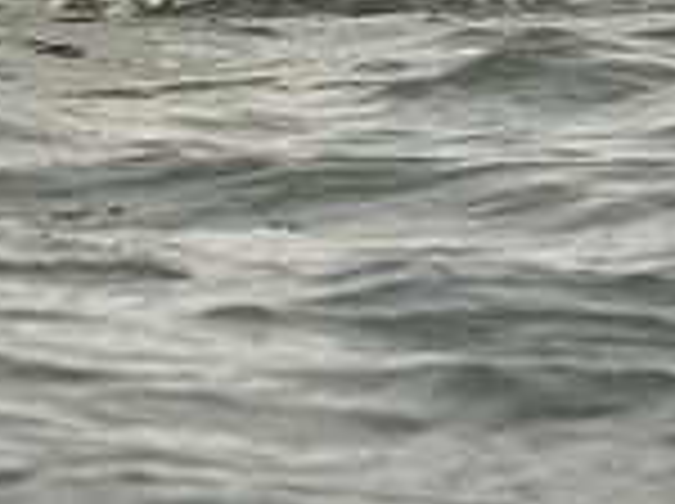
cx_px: -173
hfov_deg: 2.5
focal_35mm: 783
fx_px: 15244
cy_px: -796
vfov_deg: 1.9
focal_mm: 210
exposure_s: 1/1250
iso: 320
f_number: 6.3
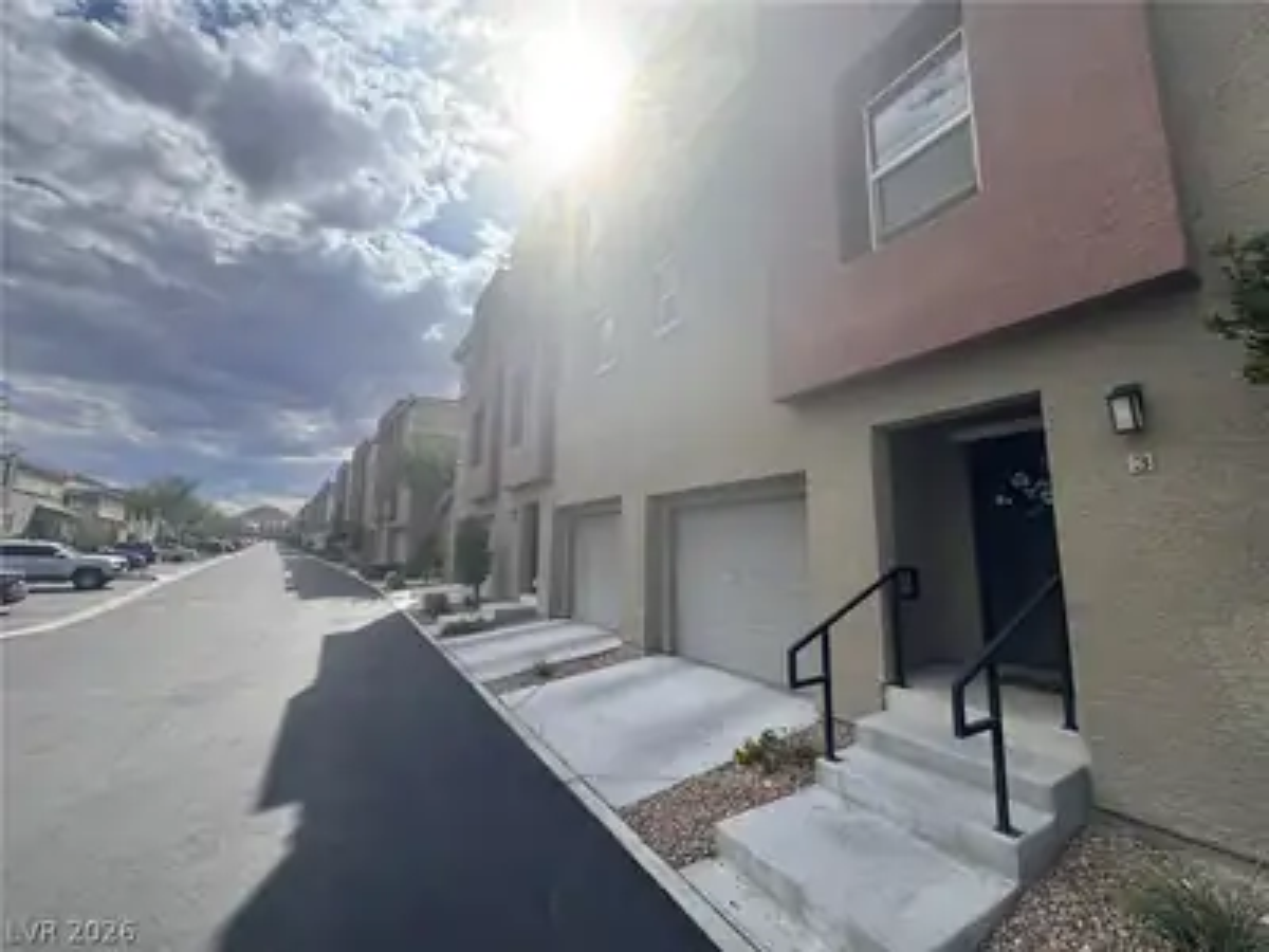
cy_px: 476
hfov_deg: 102.1
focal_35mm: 14
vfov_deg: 85.7
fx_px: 513
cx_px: 634
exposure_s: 1/1536
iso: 50
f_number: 2.2
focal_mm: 2.22
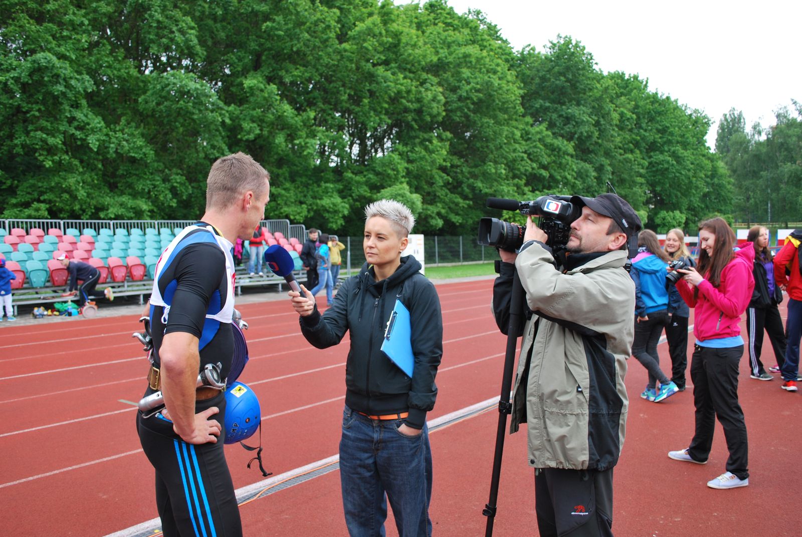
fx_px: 669
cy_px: 268
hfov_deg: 61.9
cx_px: 401
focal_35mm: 30
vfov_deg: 43.7
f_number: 5
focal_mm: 20
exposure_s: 1/100
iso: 200
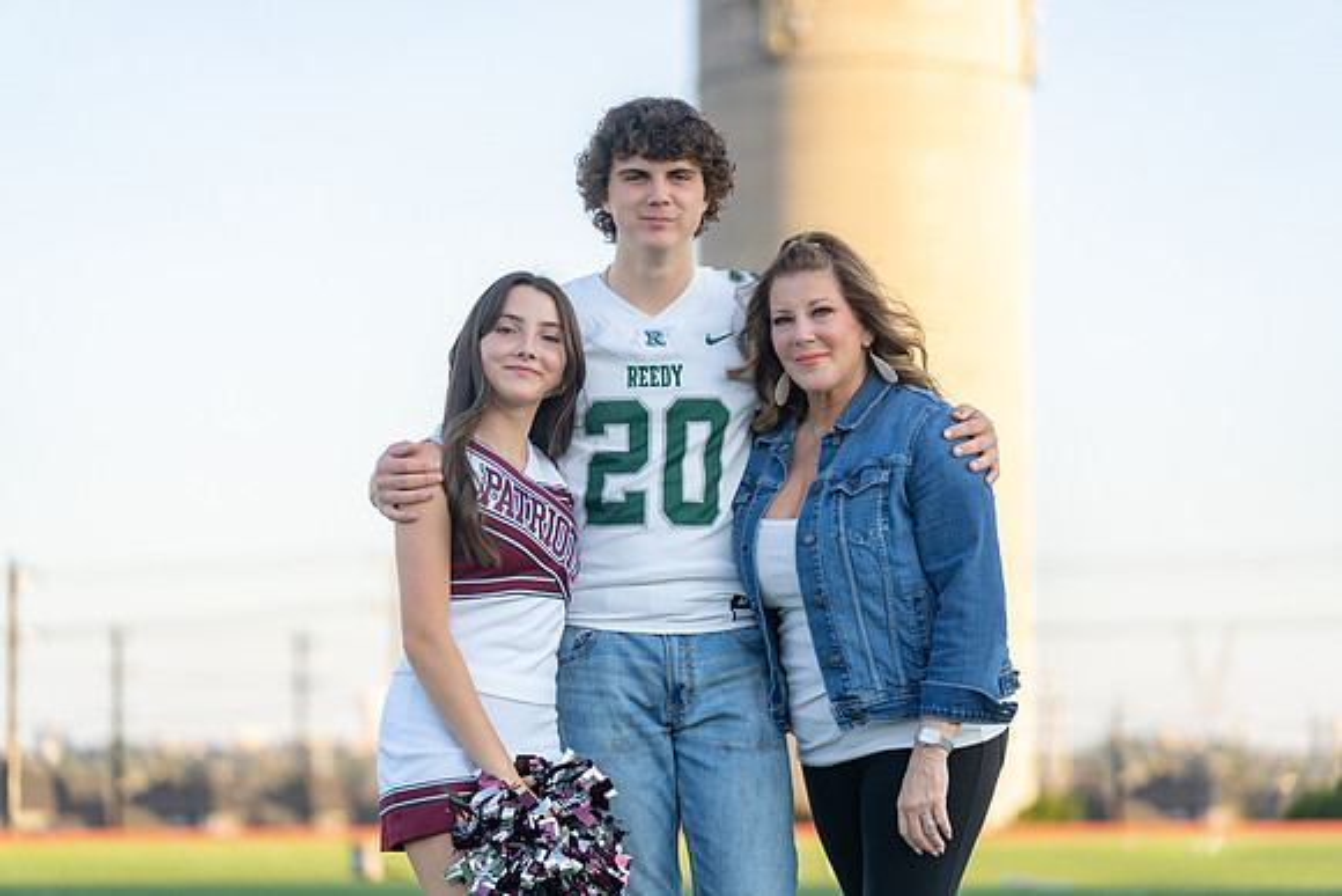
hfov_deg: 17.6
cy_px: 448
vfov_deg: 11.8
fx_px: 4325
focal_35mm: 116
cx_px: 671
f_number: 2.8
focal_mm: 116
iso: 100
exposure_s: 1/320
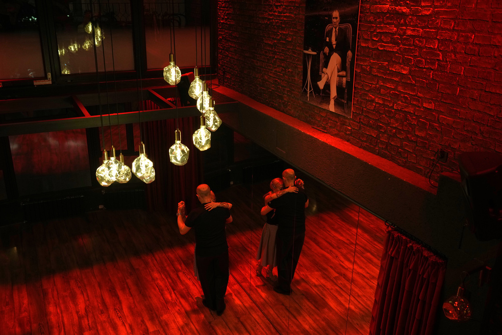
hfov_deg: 54.4
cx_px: 251
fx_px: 488
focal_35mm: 35
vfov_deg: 37.8
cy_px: 168
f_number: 2.8
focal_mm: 35
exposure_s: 1/80
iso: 1600
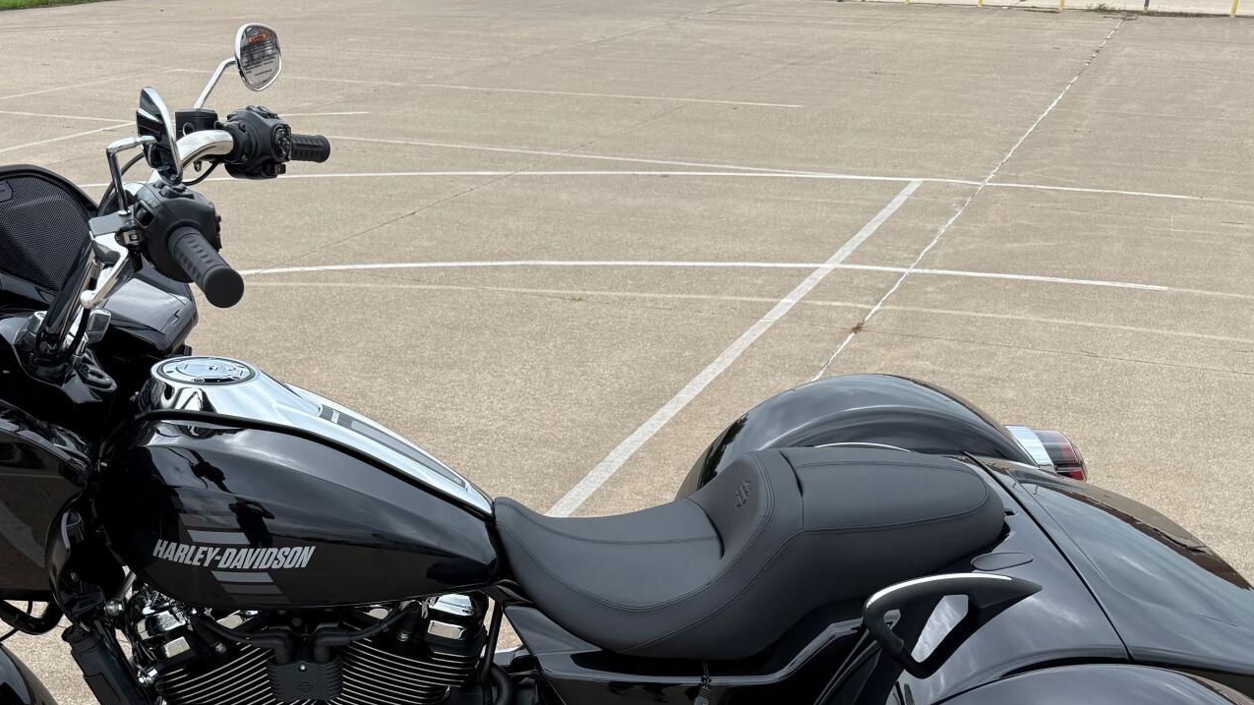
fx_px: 1363
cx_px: 537
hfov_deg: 49.2
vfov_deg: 27.3
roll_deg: -2.4
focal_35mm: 41
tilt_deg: -30.4
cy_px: 709
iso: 80
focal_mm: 6.76
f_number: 1.78
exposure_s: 1/1361
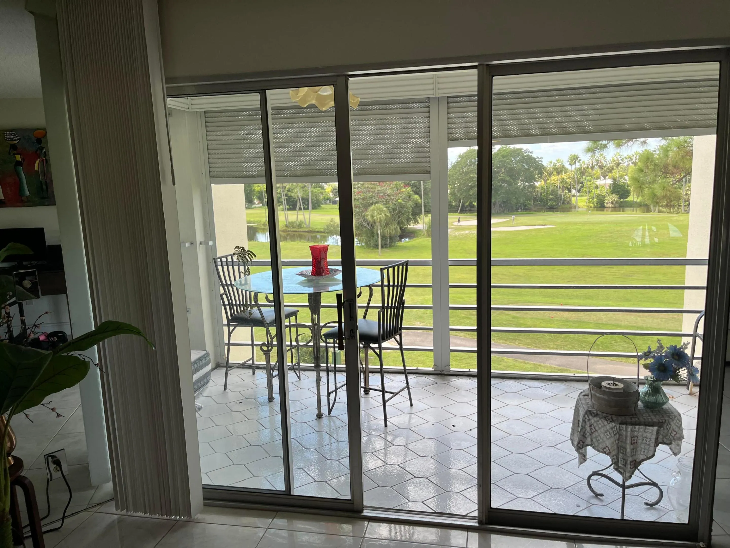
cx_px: 365
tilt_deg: -9.1
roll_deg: +3.8
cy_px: 274
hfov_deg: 67.3
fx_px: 548
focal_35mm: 26
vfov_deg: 53.1
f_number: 1.6
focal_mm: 5.1
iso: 50
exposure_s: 1/418
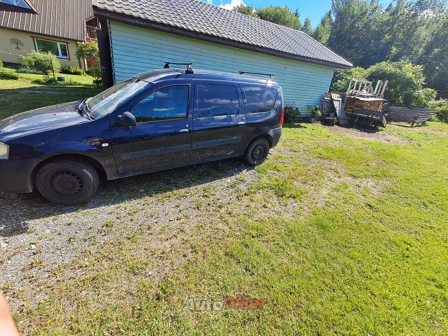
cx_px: 224
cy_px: 168
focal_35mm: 16
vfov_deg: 78.1
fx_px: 207
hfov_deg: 94.5
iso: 40
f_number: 2.2
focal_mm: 1.64
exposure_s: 1/928
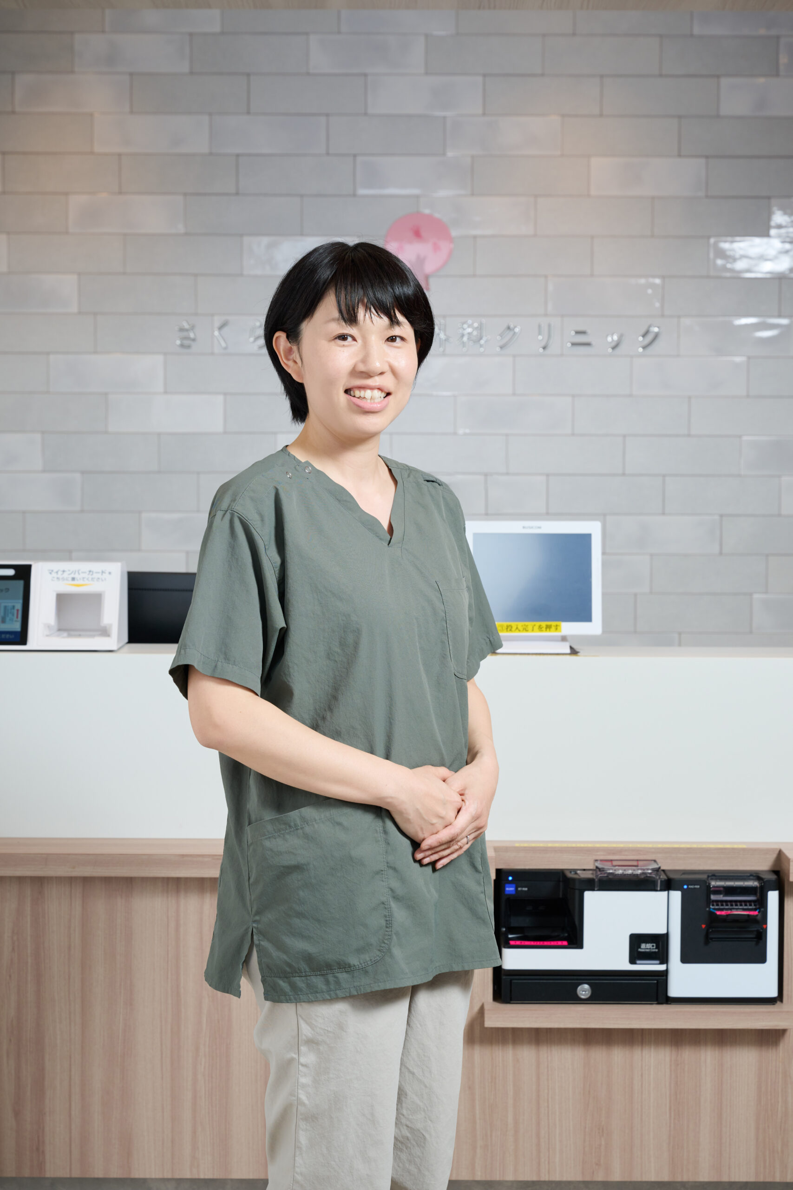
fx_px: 2312
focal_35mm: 70
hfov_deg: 19.5
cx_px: 396
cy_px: 595
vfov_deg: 28.8
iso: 250
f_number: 7.1
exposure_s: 1/125
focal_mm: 70
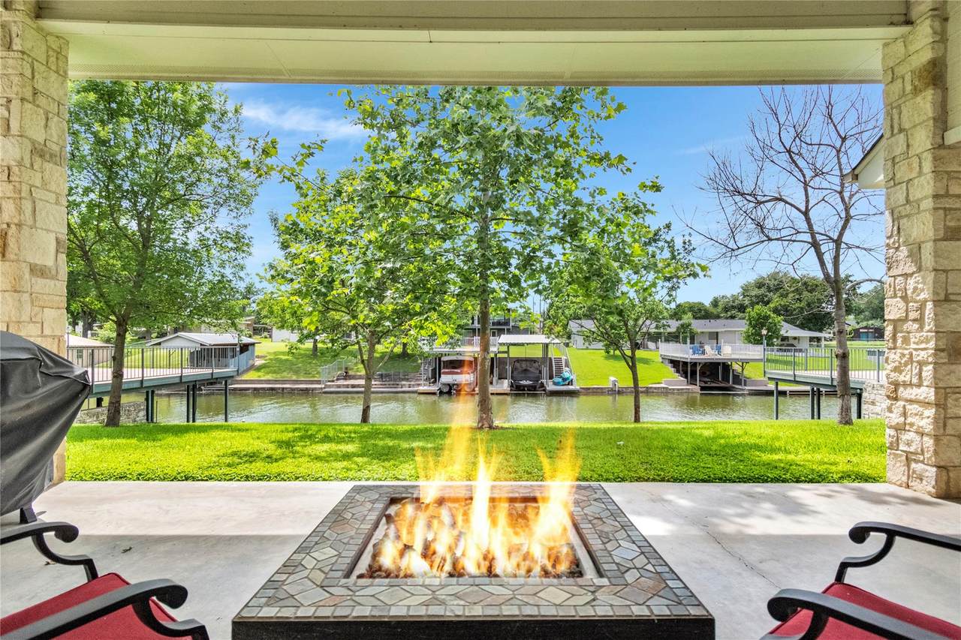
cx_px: 480
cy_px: 320
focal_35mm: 18
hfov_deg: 90.0
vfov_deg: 67.4
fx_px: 480
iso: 1800
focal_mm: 12
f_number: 4.8
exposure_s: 1/8000
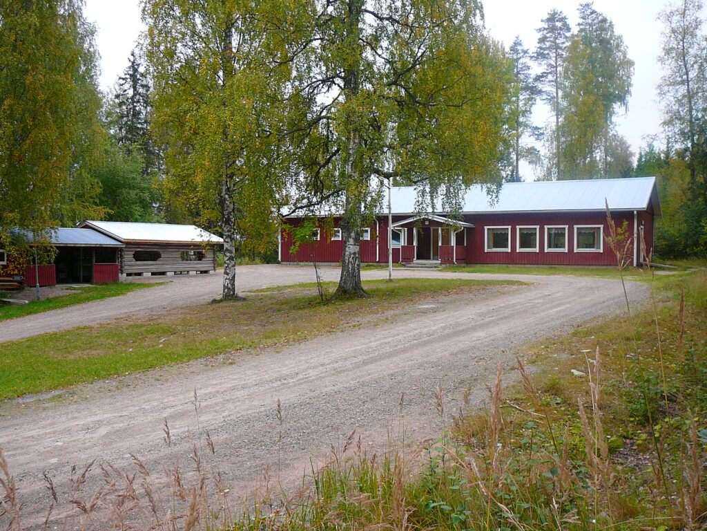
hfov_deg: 52.6
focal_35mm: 35
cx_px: 354
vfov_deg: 40.7
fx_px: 715
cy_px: 266
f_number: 2.8
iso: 80
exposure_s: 1/100
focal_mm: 5.2
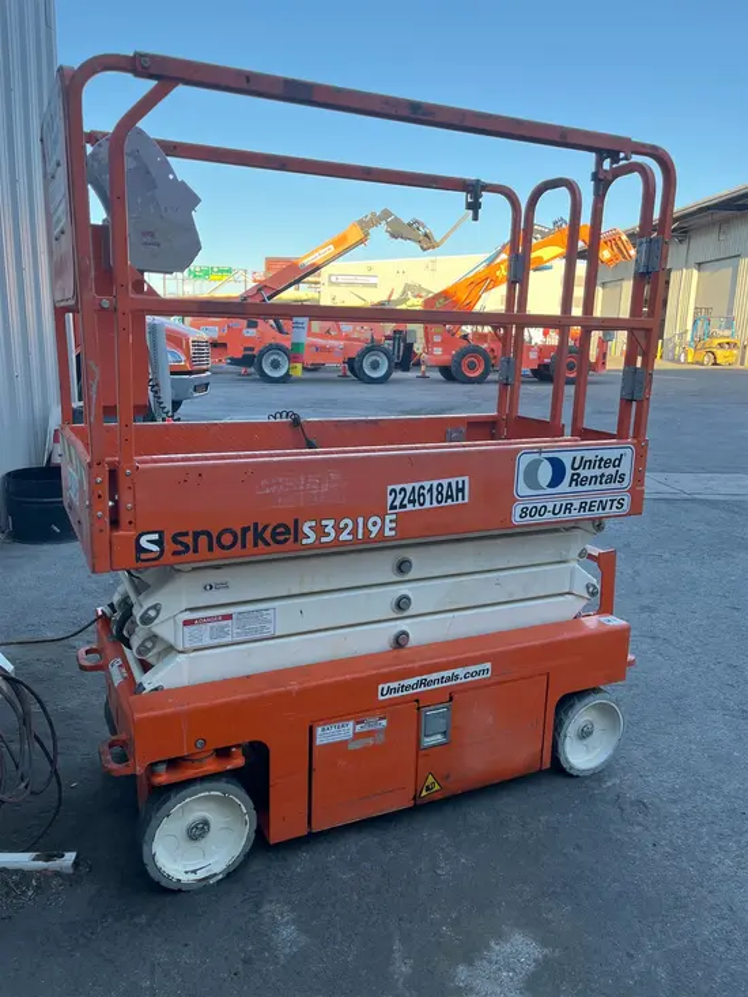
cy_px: 498
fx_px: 749
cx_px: 374
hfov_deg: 53.1
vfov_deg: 67.3
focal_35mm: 26
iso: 50
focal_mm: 5.1
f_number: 1.6
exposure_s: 1/450
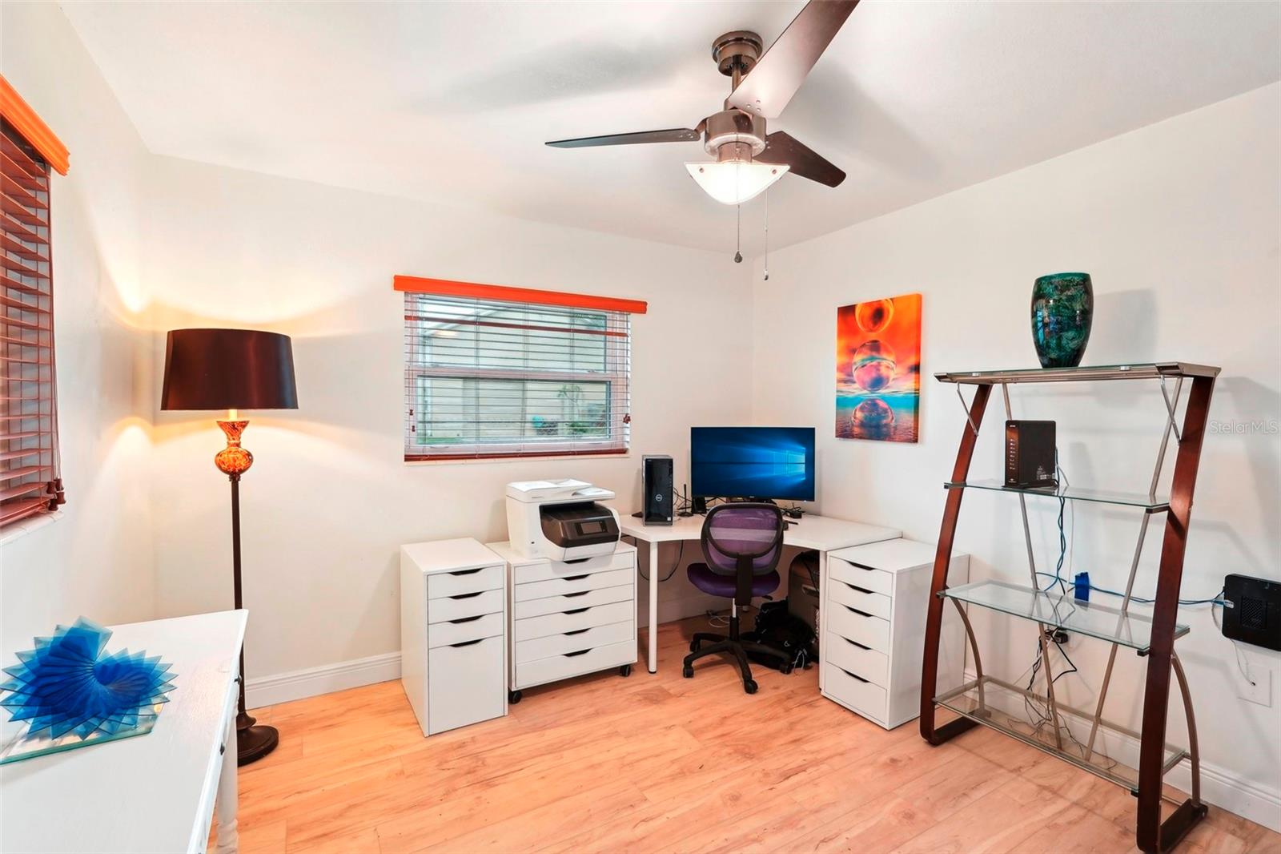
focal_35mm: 16
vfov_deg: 73.7
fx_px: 569
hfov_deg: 96.7
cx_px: 640
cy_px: 427
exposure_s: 1/10
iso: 400
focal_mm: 16
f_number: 8
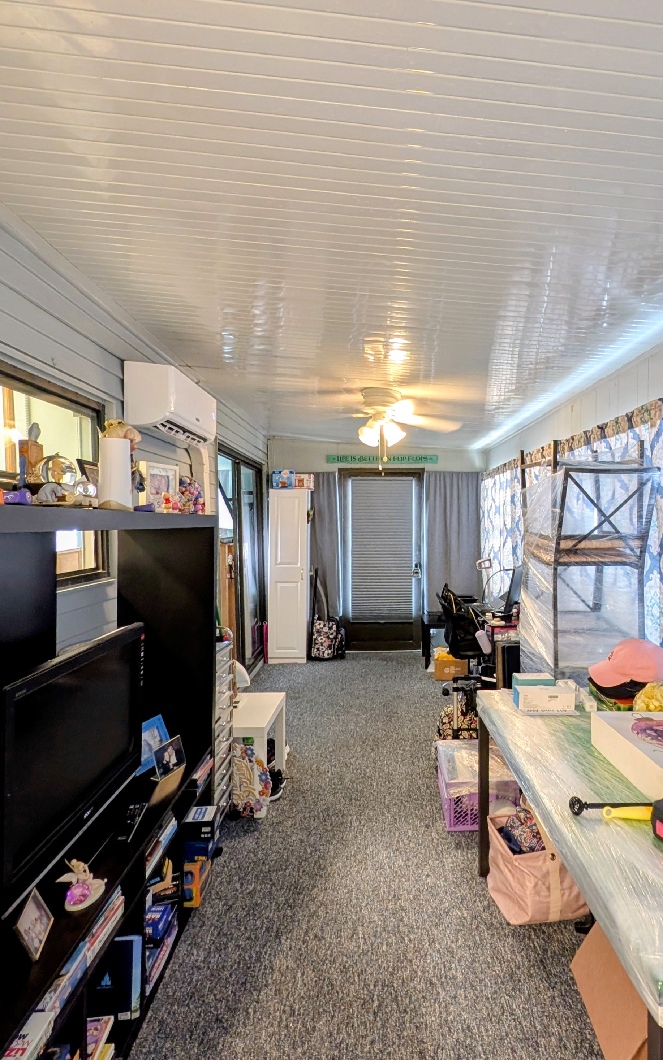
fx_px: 491
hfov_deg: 67.2
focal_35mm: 17
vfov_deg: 94.4
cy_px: 530
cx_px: 403
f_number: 1.95
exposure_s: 1/30
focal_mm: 2.23
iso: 254
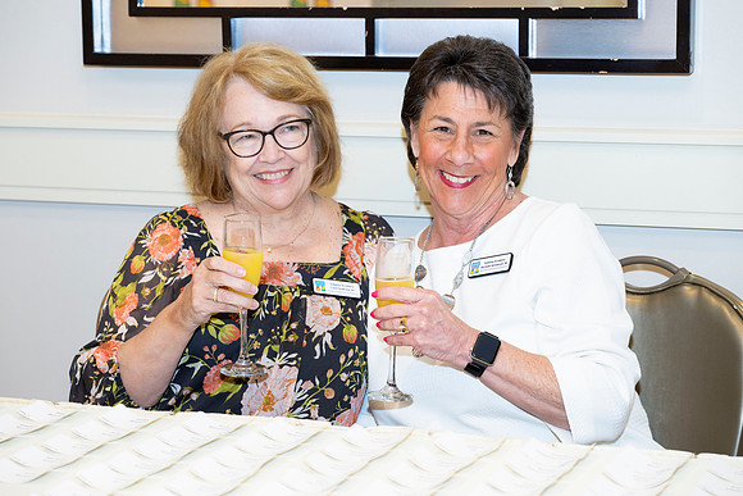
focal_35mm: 88
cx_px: 372
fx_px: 1817
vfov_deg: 15.5
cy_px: 248
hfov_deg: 23.1
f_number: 5.6
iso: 1000
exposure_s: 1/80
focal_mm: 88
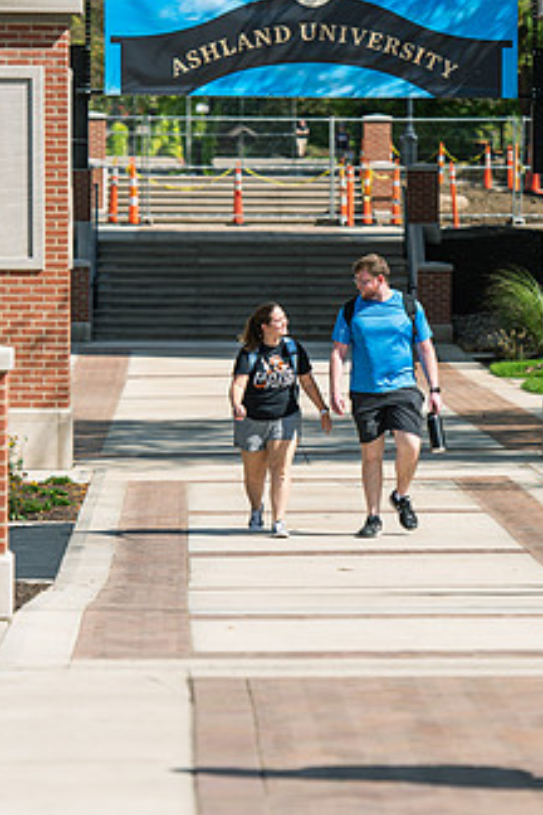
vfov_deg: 8.5
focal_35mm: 242
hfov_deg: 5.7
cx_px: 415
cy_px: 454
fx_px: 5475
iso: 50
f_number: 3.5
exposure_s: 1/500
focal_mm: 135
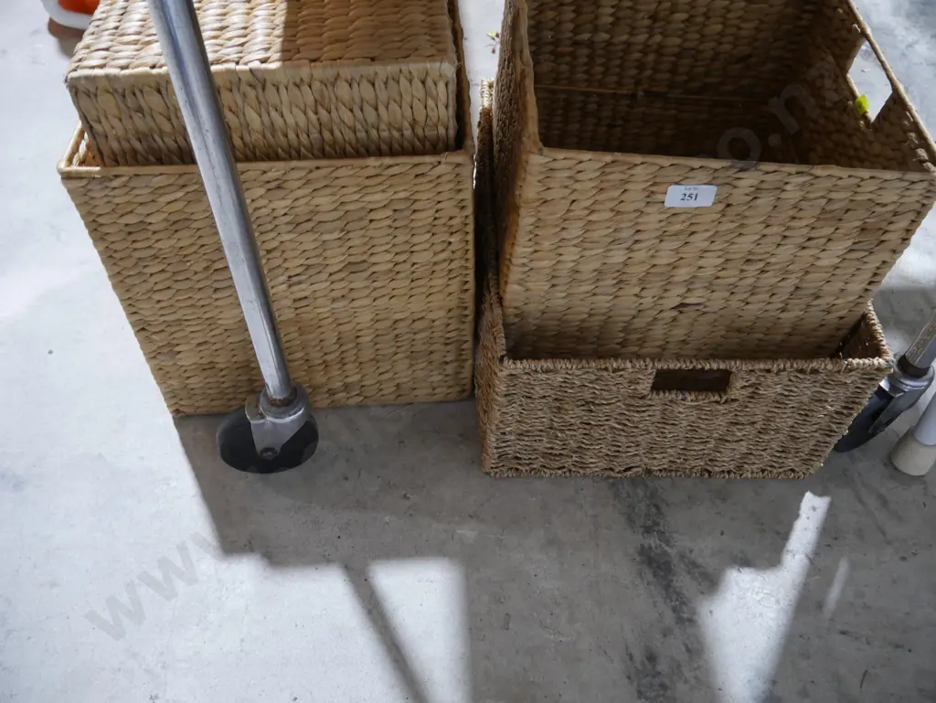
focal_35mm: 28
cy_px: 352
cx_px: 468
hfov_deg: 63.4
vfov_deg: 49.8
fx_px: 757
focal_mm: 14
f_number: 3.5
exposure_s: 1/60
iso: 640
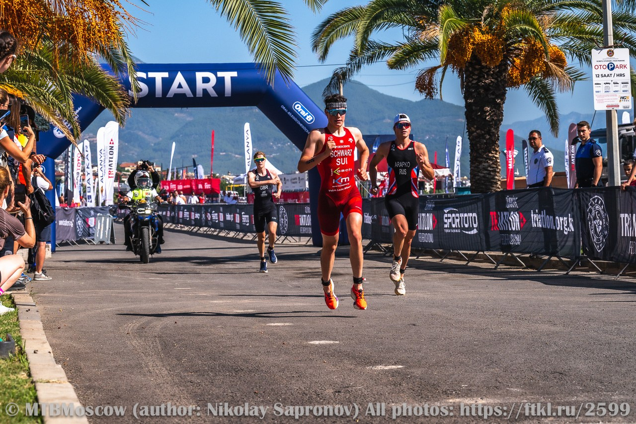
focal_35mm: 92
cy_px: 212
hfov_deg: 22.1
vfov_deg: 14.9
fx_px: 1625
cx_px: 318
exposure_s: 1/1600
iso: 250
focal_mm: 92
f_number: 8
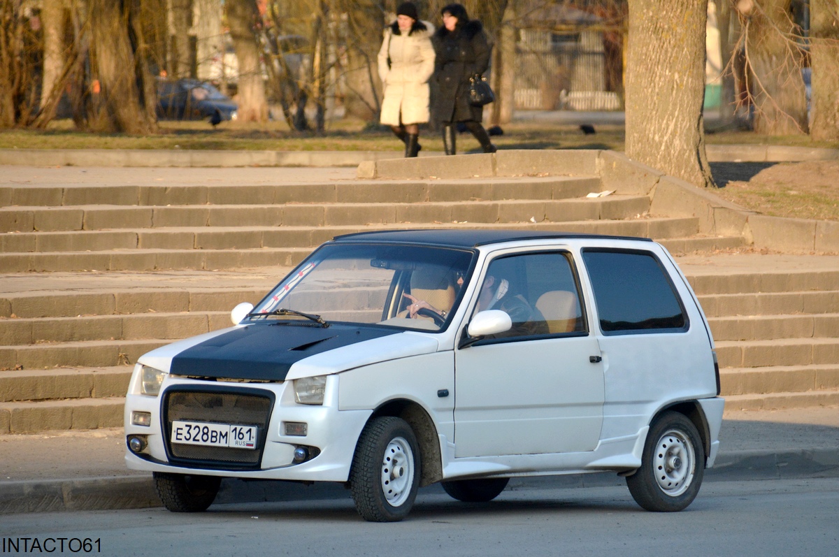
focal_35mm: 375
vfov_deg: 3.7
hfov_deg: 5.5
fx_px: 8729
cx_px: 420
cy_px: 278
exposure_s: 1/1000
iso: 720
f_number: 6.3
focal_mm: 250
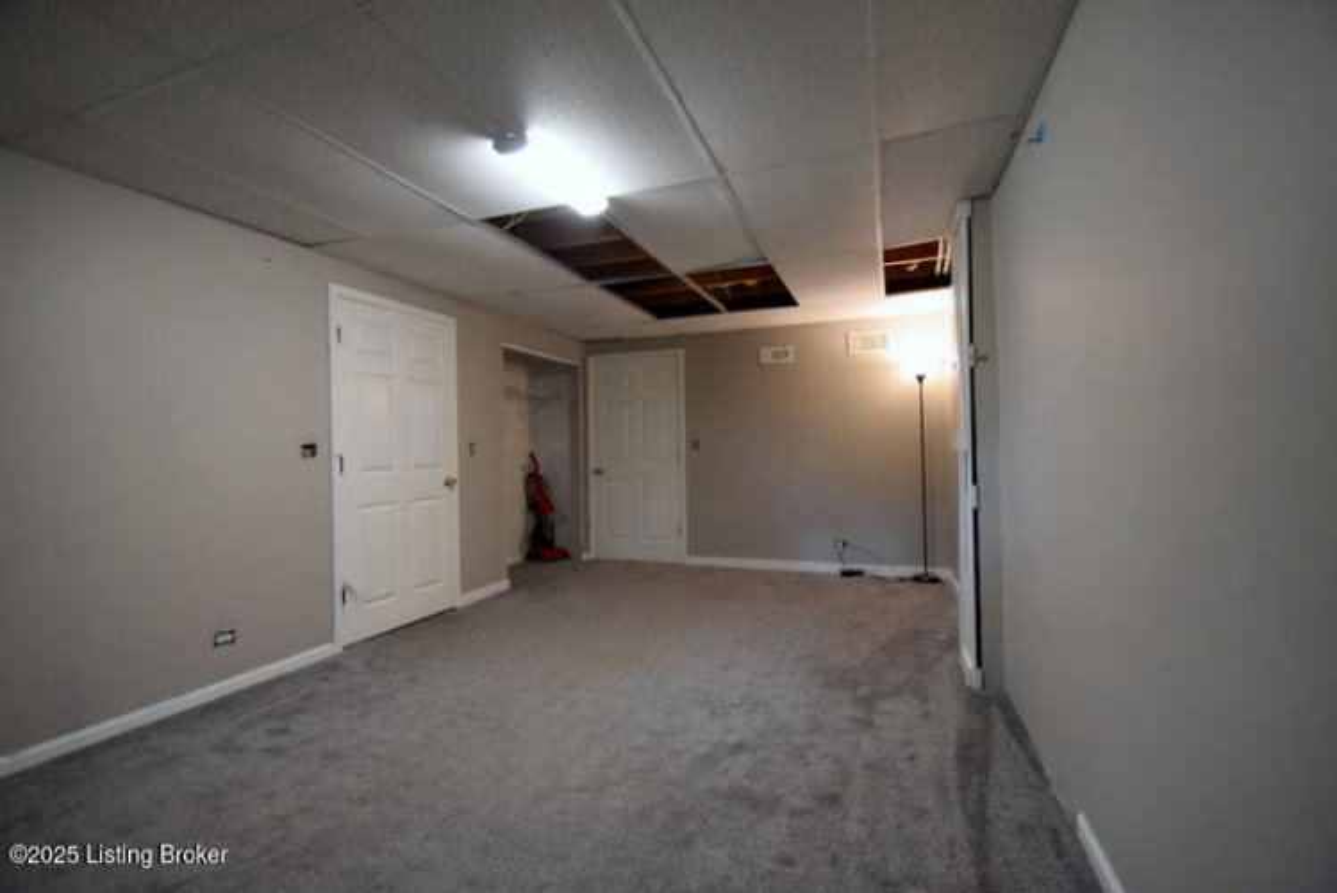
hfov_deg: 100.4
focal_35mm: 15
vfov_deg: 77.4
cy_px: 446
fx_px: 557
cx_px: 668
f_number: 3.5
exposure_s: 1/60
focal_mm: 10
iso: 1000
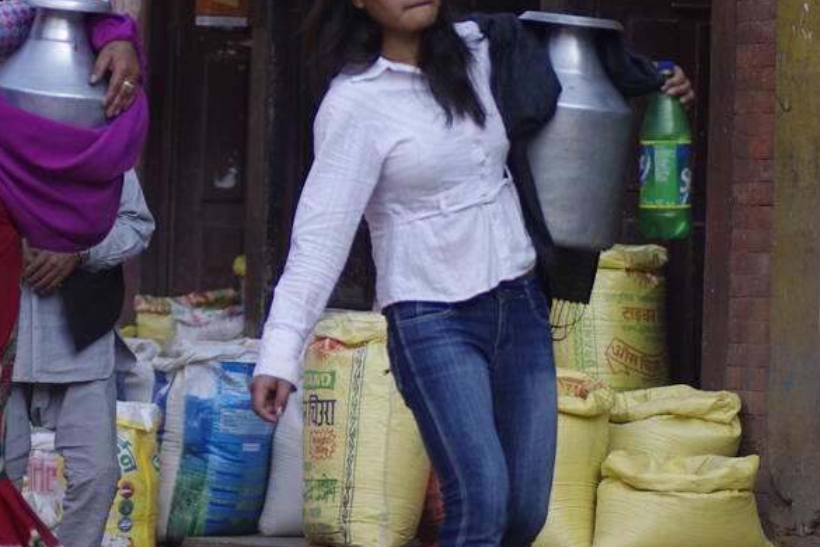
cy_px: 254
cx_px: 242
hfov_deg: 7.4
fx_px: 6309
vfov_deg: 5.0
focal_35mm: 277
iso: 200
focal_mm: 90
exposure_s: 1/640
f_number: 2.8
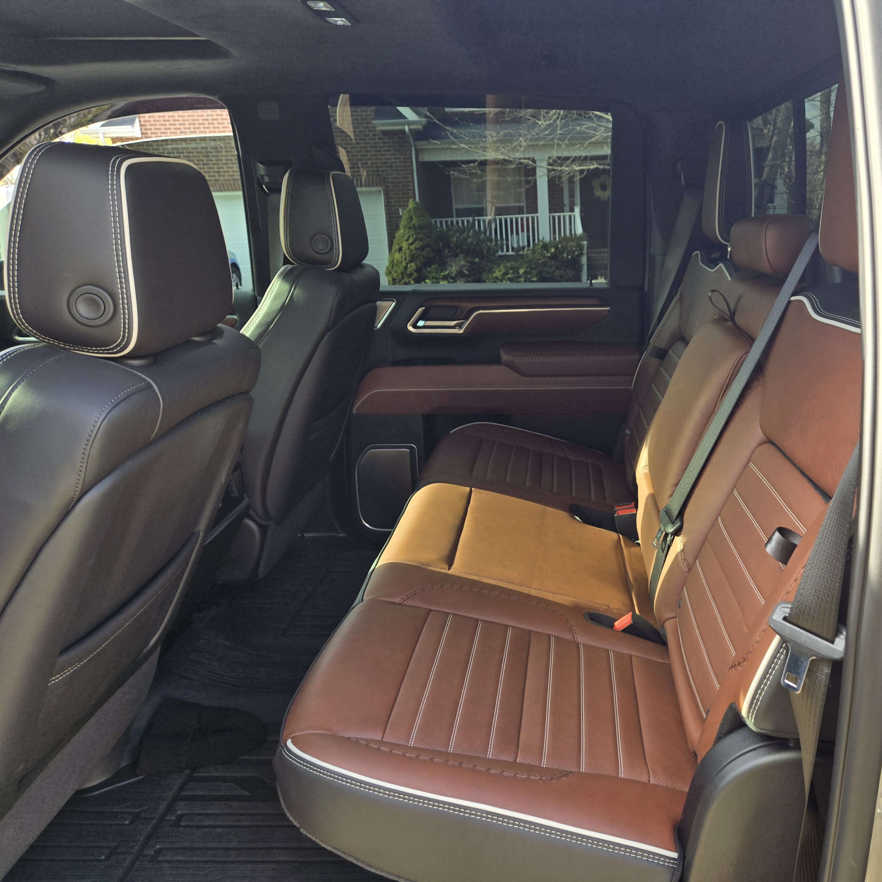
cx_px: 543
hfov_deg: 56.7
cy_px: 444
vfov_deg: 57.3
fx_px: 807
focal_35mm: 28
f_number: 1.8
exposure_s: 1/180
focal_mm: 5.4
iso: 64
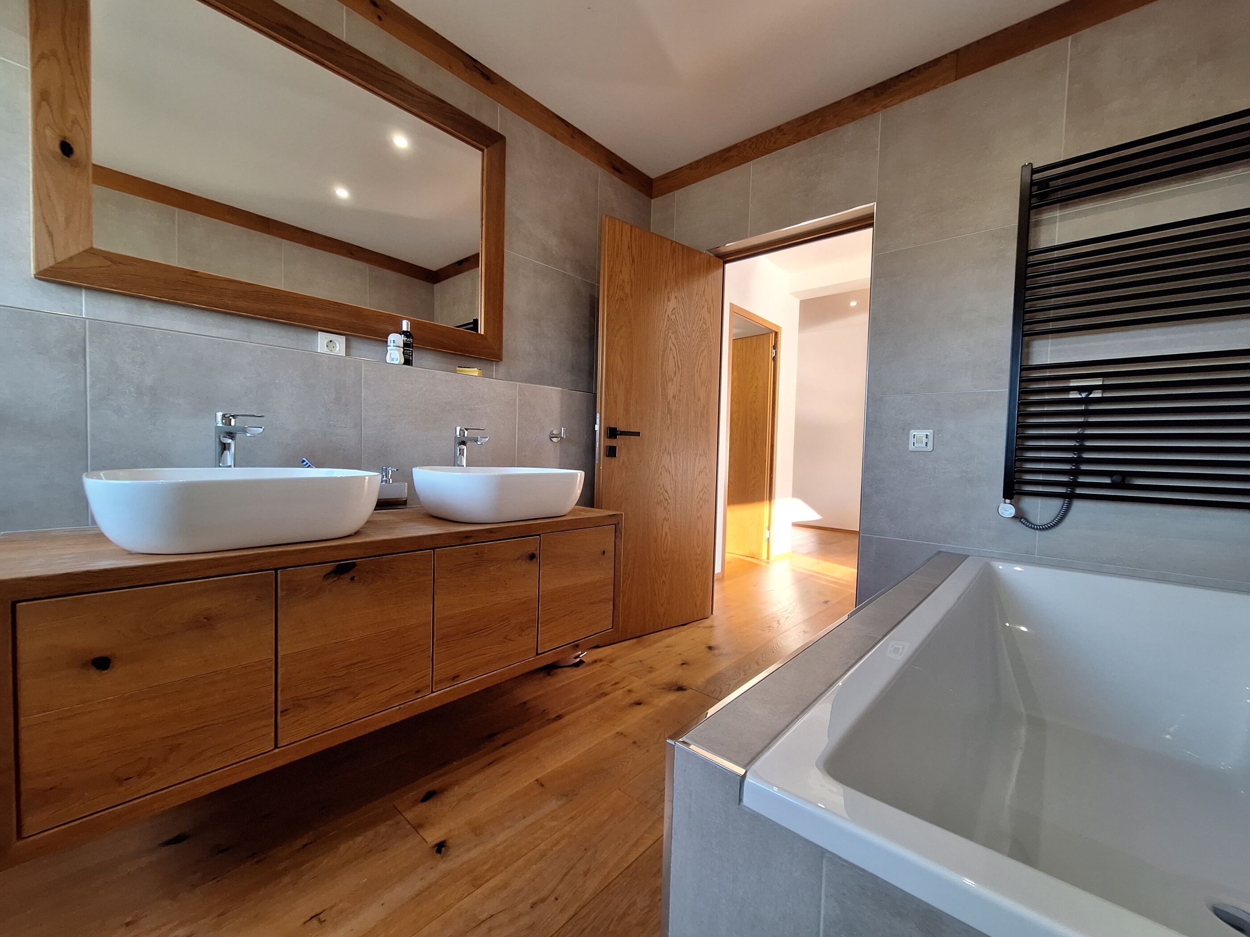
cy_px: 468
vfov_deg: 89.9
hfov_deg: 106.2
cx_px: 625
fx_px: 469
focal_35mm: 13
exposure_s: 1/50
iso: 80
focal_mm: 1.74
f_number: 2.2
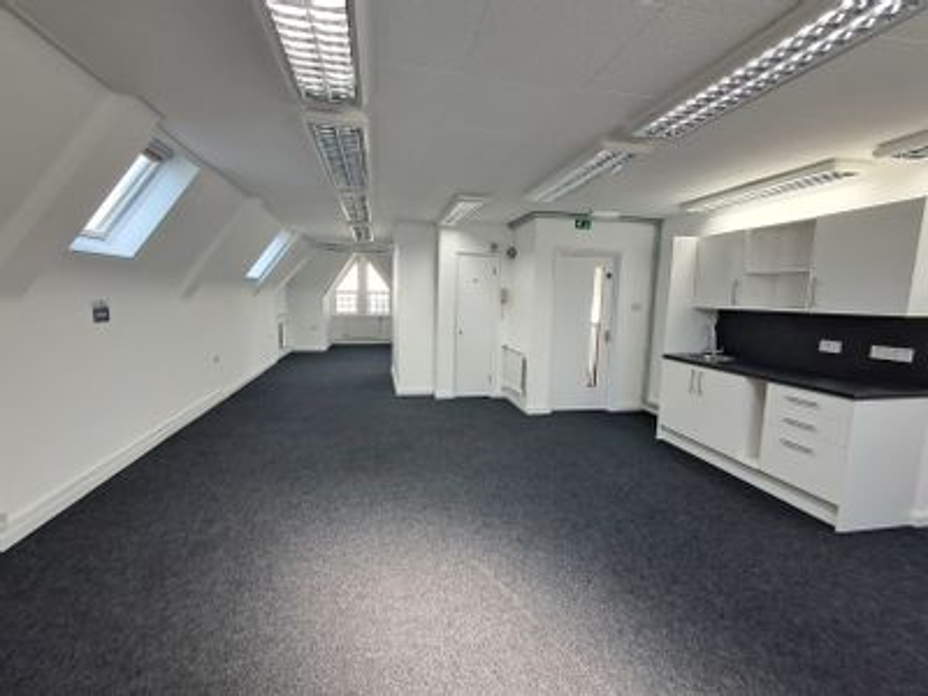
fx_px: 429
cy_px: 348
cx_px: 464
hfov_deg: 94.5
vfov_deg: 78.1
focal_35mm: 16
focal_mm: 1.64
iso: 50
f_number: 2.2
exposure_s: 1/50
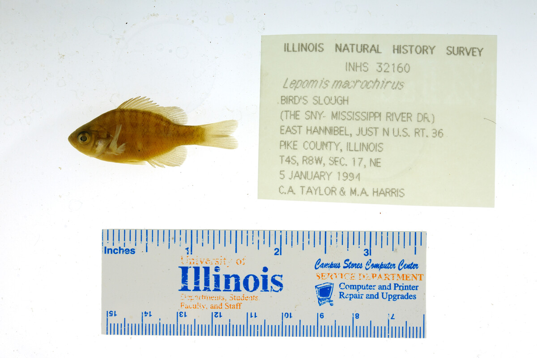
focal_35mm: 60
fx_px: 895
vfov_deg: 22.6
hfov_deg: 33.4
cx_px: 268
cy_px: 179
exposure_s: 1/200
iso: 100
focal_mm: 60
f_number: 10
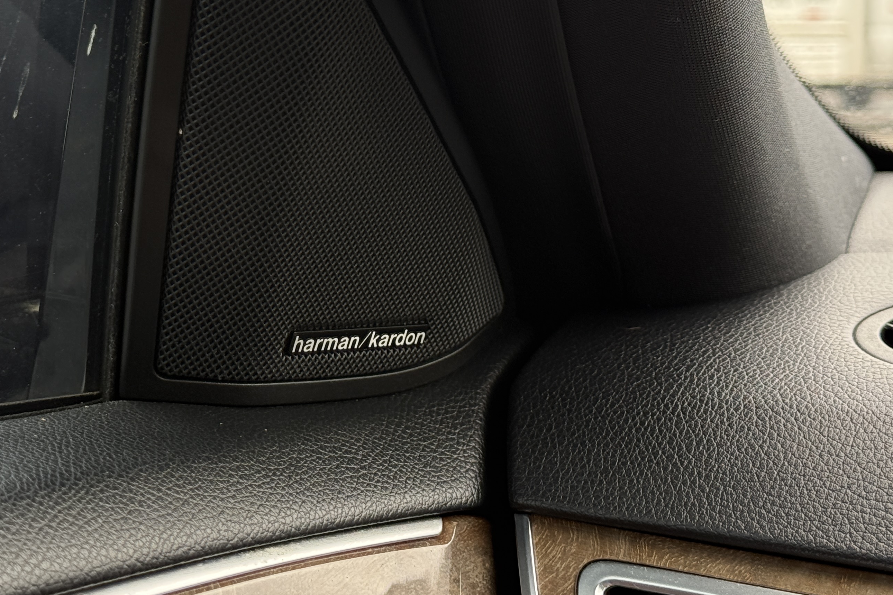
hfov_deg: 25.9
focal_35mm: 78
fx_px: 1934
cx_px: 352
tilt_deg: -4.4
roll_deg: +0.6
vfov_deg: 17.4
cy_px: 157
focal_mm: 6.76
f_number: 1.78
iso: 200
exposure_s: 1/218
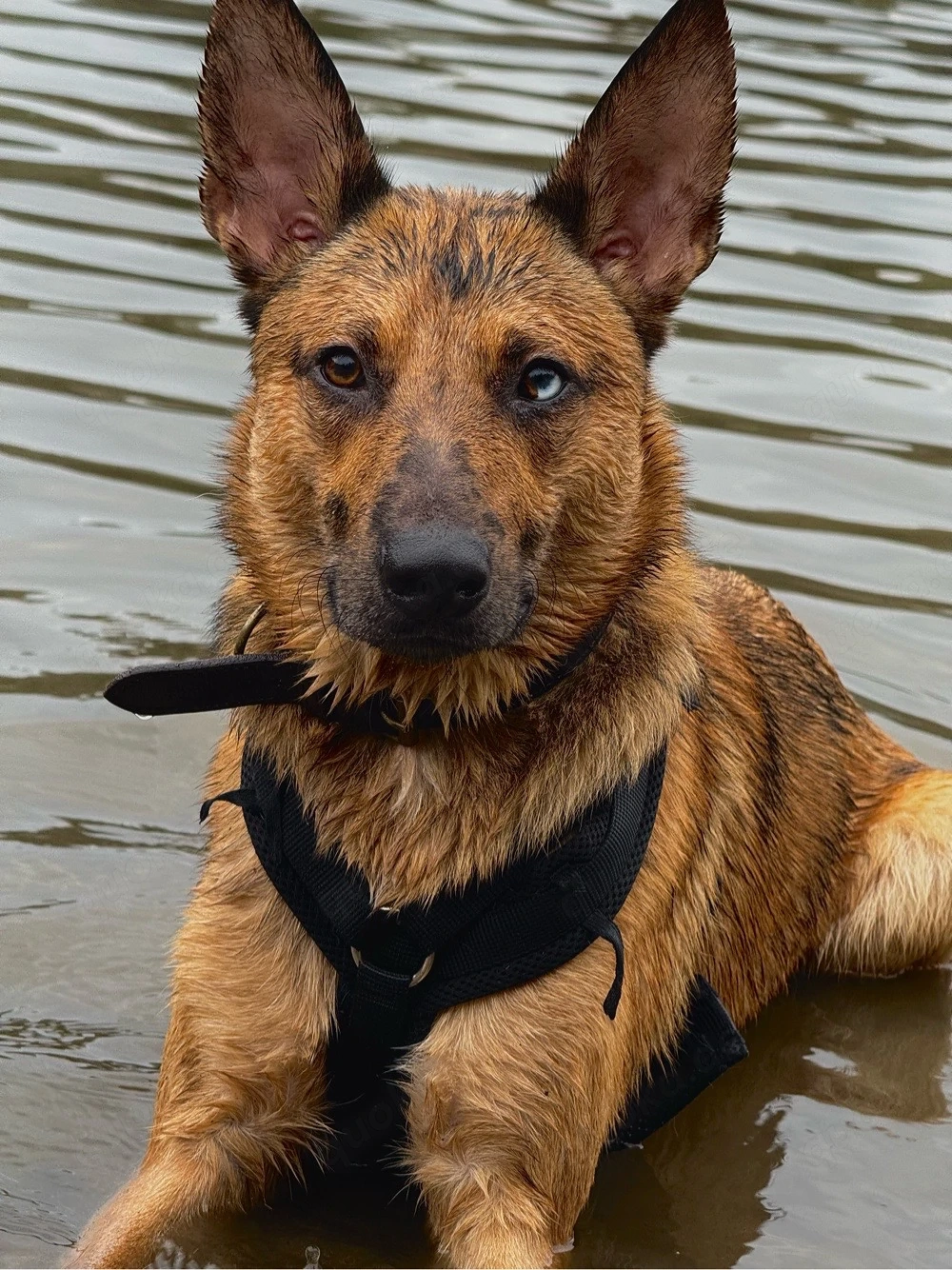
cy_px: 635
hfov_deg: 12.3
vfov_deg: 16.4
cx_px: 476
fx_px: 4402
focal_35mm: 120
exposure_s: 1/208
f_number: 2.8
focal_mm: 15.66
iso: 50
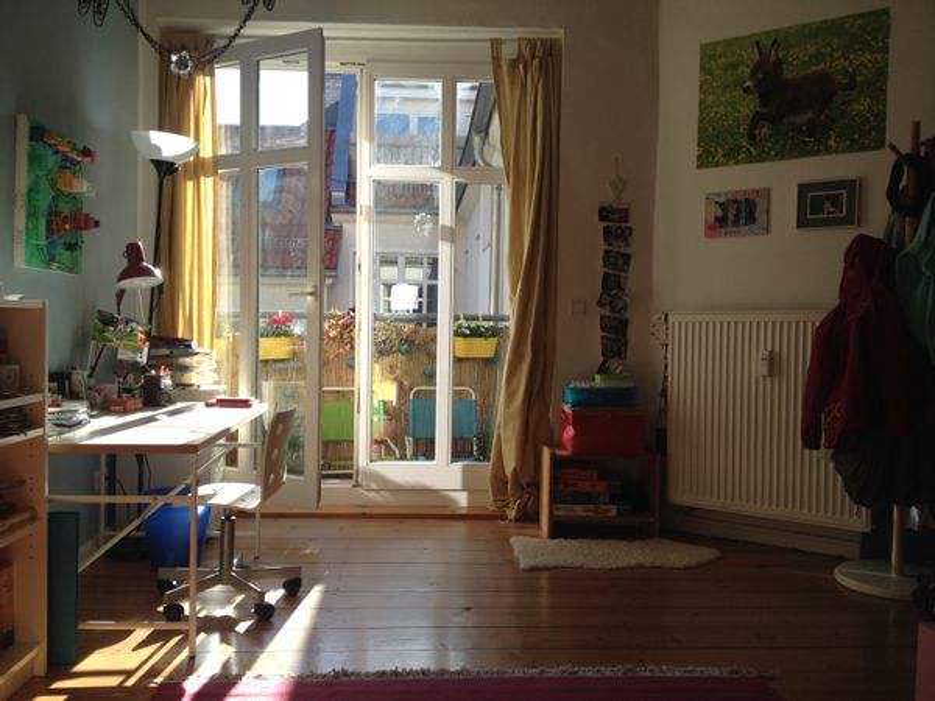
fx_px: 945
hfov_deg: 52.6
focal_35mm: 35
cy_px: 350
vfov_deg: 40.7
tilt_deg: -6.7
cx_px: 468
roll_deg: -1.2
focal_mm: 4.28
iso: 50
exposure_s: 1/325
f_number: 2.4
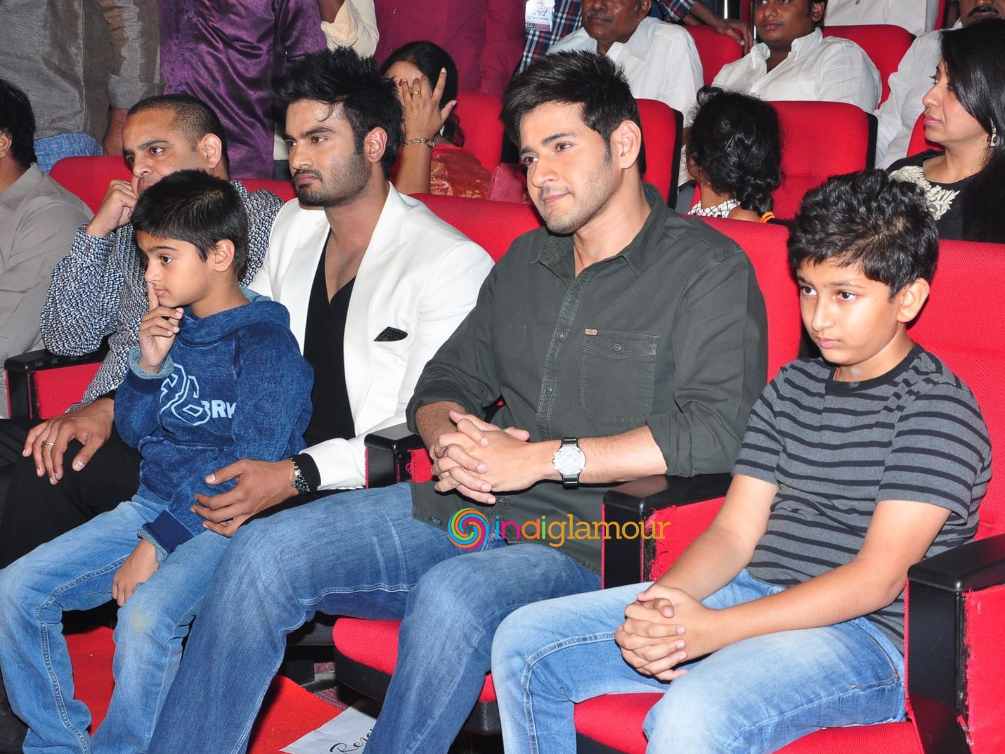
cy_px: 378
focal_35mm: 74
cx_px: 559
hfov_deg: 26.5
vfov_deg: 20.0
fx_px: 2135
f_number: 8
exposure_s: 1/125
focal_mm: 45
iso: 640
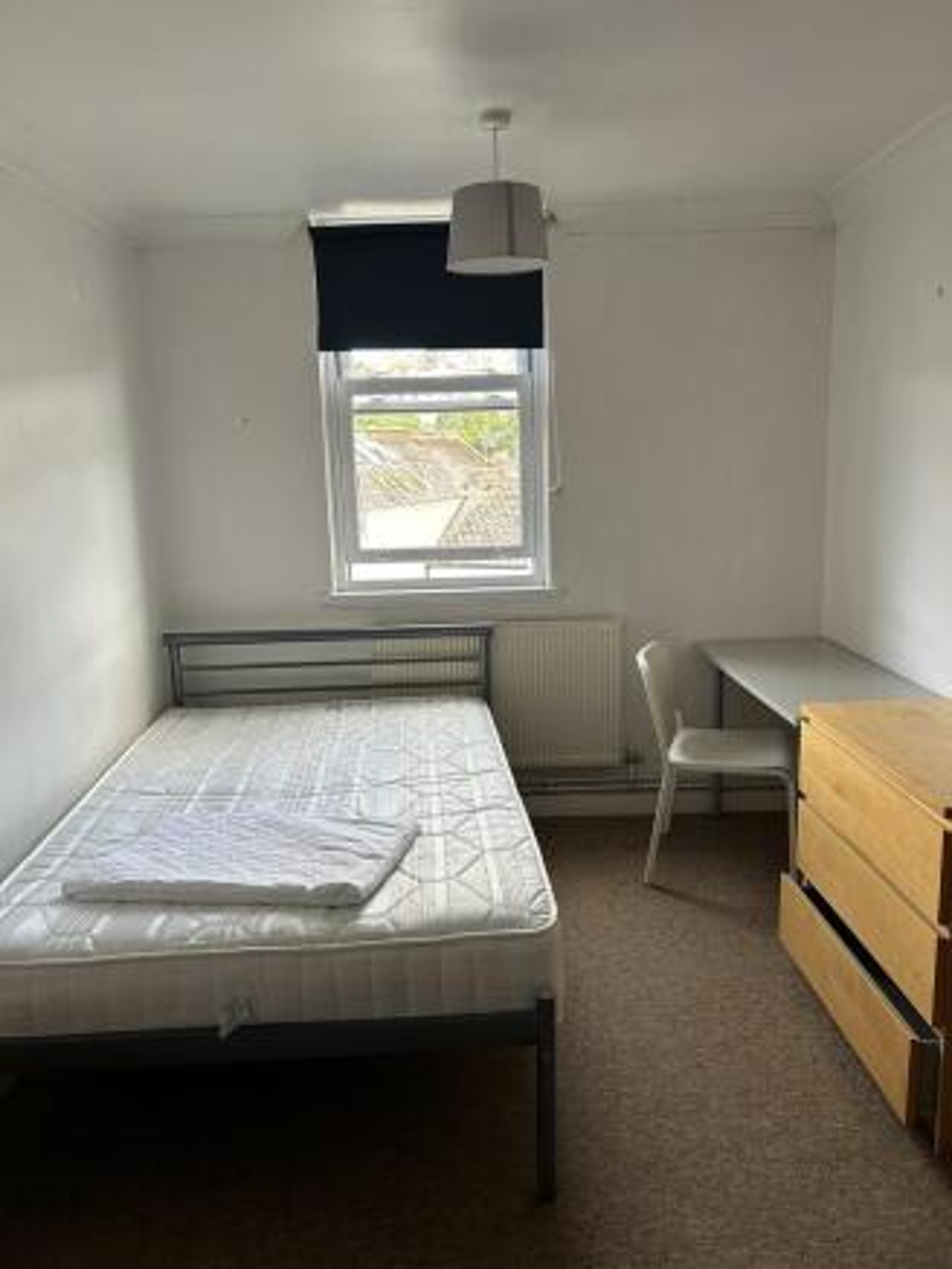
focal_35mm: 26
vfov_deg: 67.3
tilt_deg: -10.6
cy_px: 634
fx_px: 953
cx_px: 476
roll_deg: +1.4
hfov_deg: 53.1
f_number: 1.5
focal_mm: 5.7
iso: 100
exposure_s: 1/121
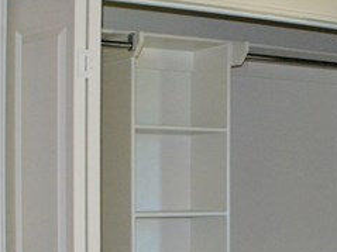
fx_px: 1275
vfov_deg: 11.2
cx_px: 319
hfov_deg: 14.9
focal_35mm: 131
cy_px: 251
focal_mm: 20
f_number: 4
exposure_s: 1/125
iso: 360
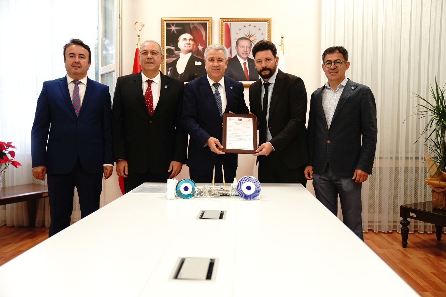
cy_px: 148
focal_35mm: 30
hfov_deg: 61.9
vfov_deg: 43.6
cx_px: 223
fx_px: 372
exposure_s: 1/100
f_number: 2.8
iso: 1000
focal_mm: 30
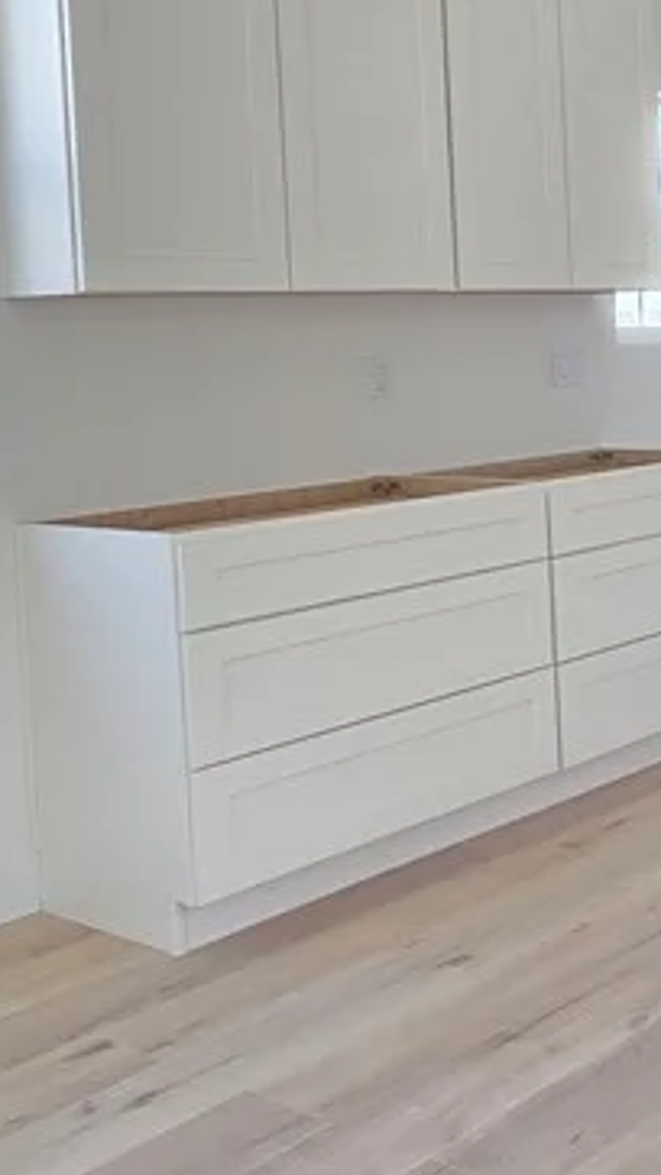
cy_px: 350
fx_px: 1247
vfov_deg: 49.2
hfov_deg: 22.6
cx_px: 1060
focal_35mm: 40
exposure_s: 1/120
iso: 80
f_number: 2.2
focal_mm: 2.2
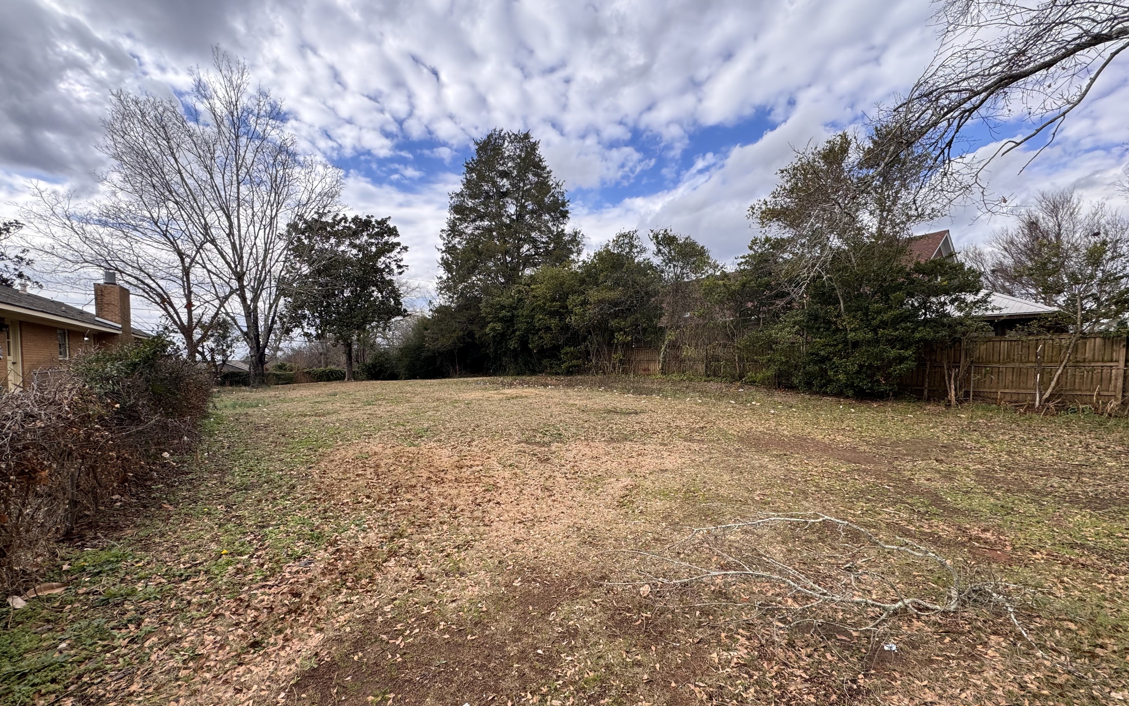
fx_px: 462
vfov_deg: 74.5
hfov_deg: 101.5
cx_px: 568
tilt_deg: -3.3
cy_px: 398
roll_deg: -0.3
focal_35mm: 15
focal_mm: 2.22
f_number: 2.2
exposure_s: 1/515
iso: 50
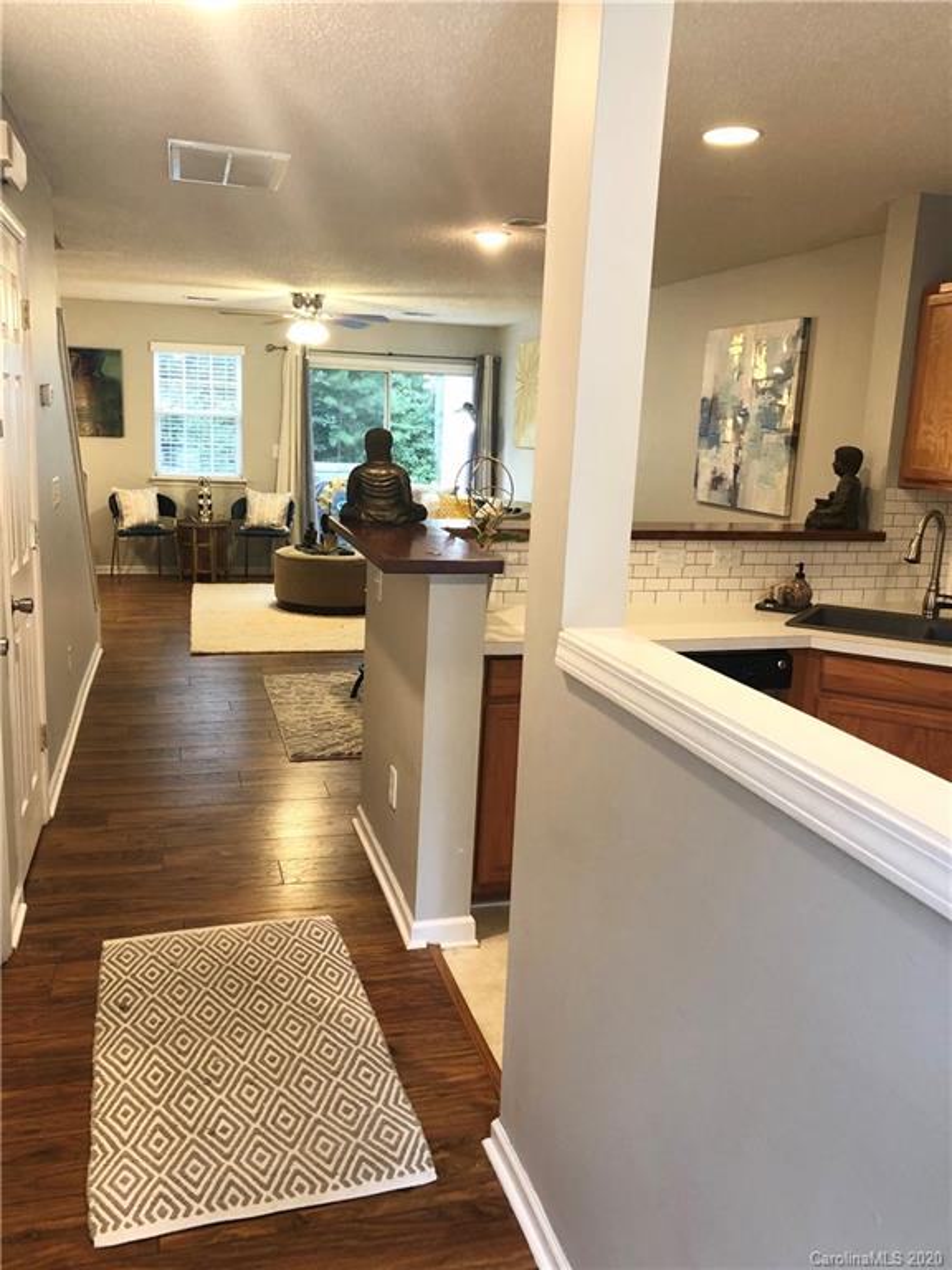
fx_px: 1027
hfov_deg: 49.7
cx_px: 476
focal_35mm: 28
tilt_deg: -11.5
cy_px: 635
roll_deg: -1.4
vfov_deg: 63.4
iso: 40
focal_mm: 4
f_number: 1.8
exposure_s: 1/15
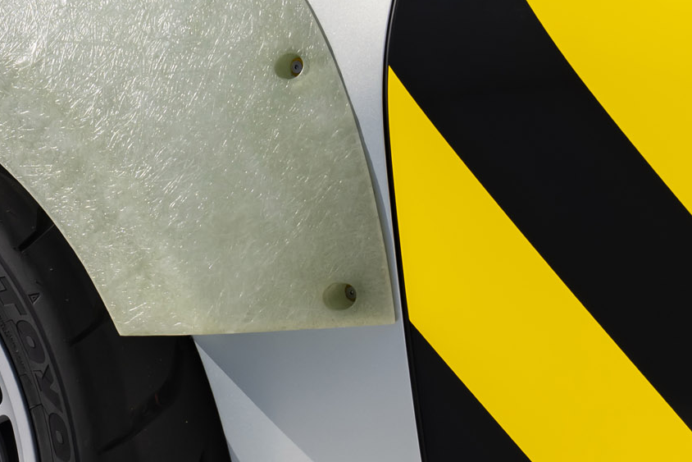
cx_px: 227
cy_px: 285
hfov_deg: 8.4
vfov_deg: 5.6
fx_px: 4710
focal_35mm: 245
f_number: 7.1
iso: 100
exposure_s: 1/160
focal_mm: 59
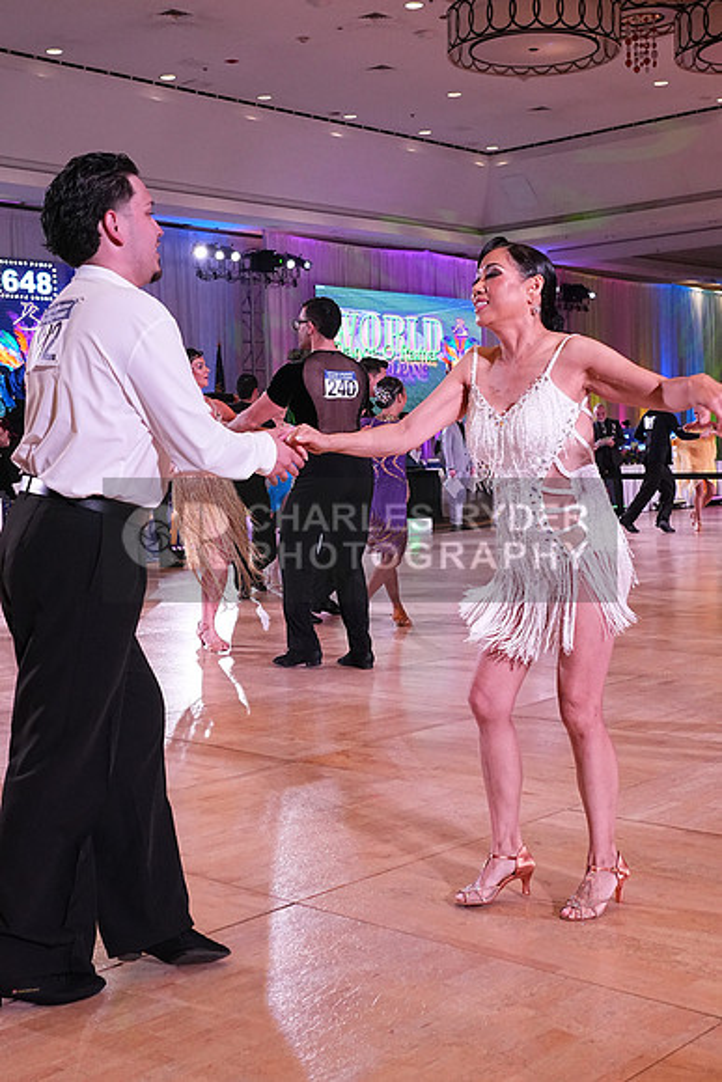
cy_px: 541
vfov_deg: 43.6
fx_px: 1353
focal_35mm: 45
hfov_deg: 29.9
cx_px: 361
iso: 3200
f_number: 5
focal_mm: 30
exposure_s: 1/400
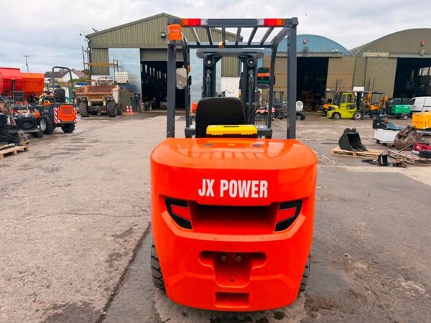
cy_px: 162
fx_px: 299
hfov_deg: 71.6
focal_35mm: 24
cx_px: 216
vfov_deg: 56.8
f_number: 1.78
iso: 80
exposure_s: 1/1122
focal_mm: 6.76
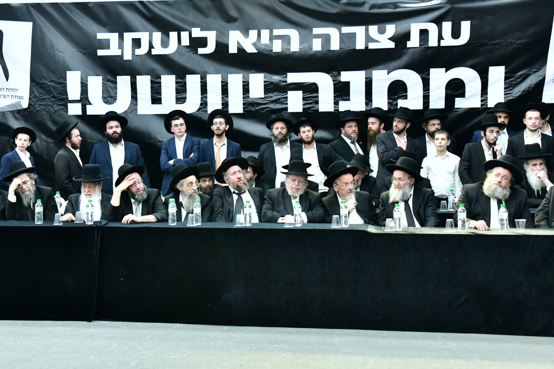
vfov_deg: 24.6
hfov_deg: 36.2
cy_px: 158
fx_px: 846
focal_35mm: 55
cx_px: 234
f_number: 5.6
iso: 3200
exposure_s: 1/125
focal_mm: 45
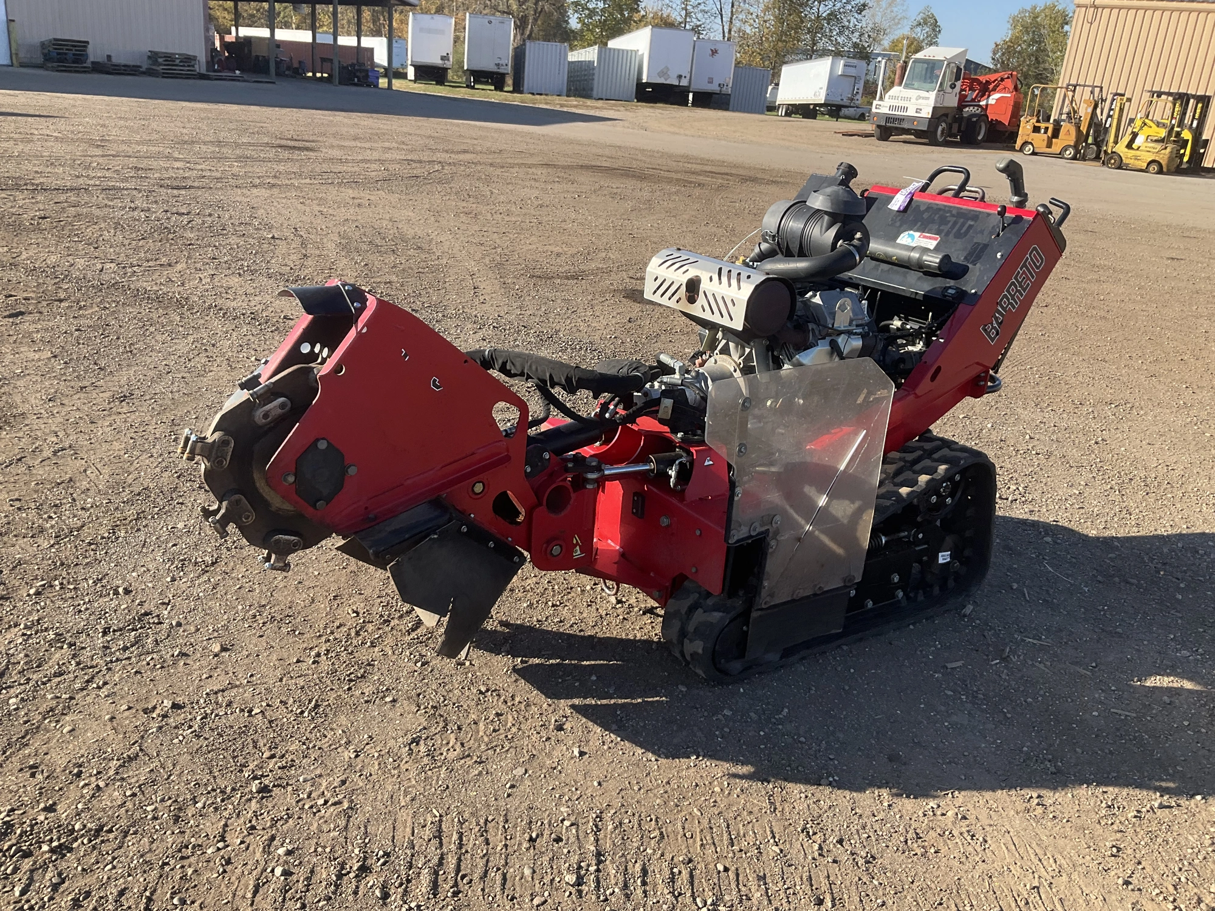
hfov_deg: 61.7
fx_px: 1018
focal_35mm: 29
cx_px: 608
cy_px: 456
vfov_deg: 48.2
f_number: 1.8
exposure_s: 1/580
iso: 25
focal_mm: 3
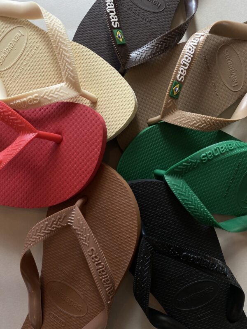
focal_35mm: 26
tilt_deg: -88.0
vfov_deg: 67.3
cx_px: 124
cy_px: 164
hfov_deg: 53.1
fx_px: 247
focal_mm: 4.25
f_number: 1.8
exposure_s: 1/100
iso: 80
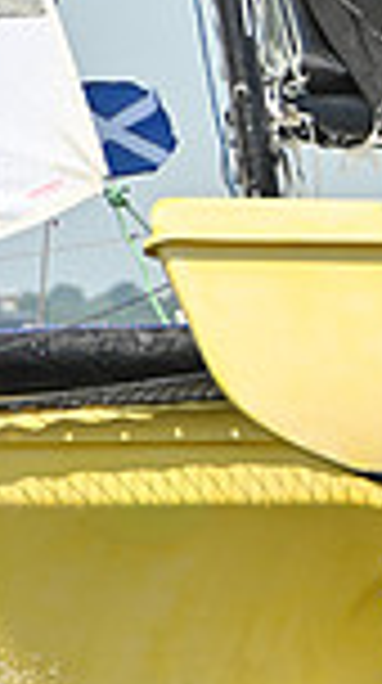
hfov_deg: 1.5
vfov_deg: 2.7
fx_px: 14488
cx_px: 1245
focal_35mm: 801
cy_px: 263
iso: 320
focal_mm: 200
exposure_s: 1/1250
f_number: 7.1
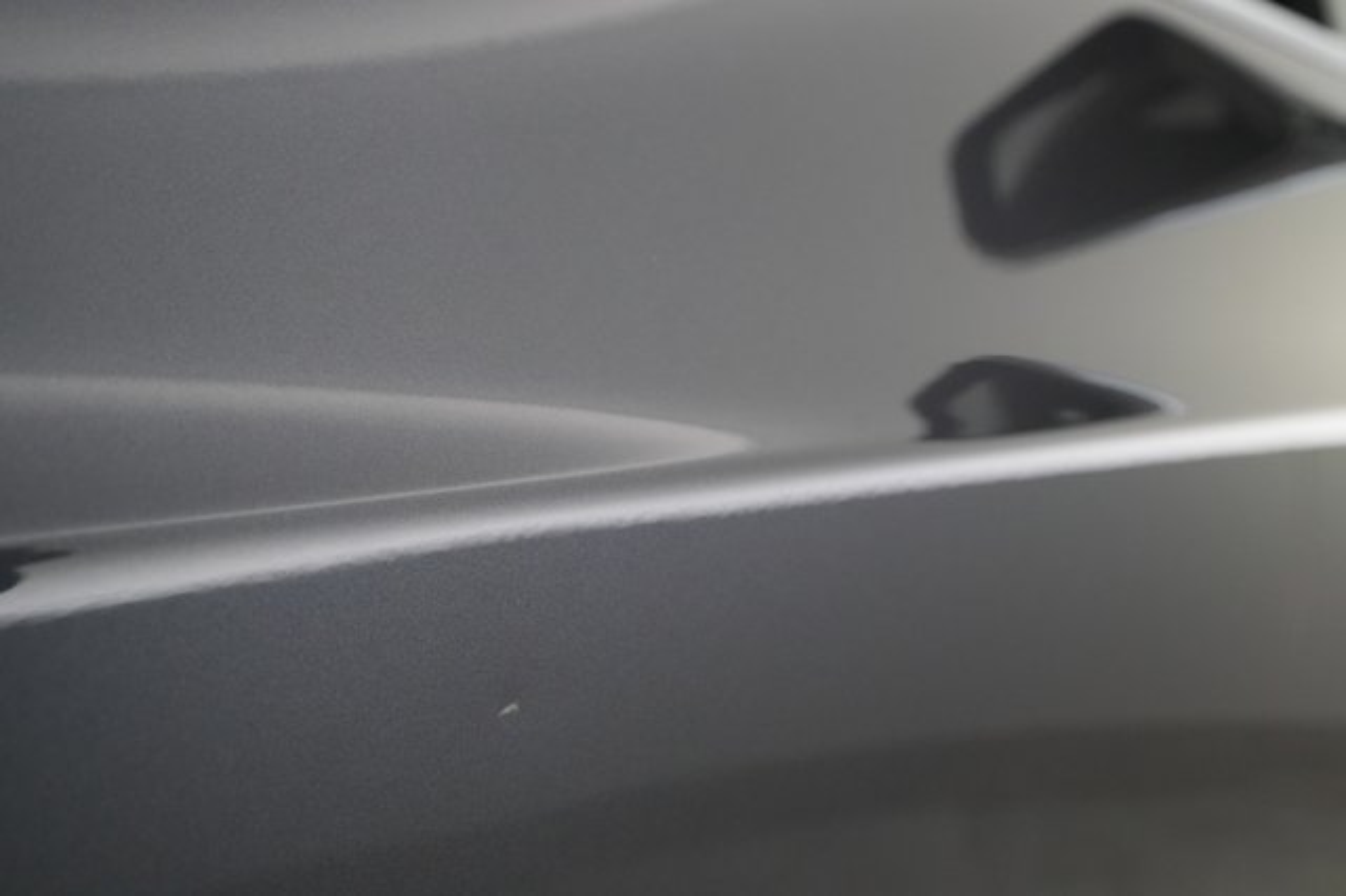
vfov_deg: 46.4
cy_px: 448
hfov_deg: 65.5
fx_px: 1046
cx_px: 673
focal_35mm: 28
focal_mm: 28
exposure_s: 1/100
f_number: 5.6
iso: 5000
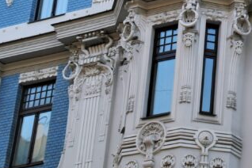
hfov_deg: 13.6
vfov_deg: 9.1
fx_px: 1036
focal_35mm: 148
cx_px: 275
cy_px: -50
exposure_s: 1/45
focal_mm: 30
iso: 100
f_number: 8
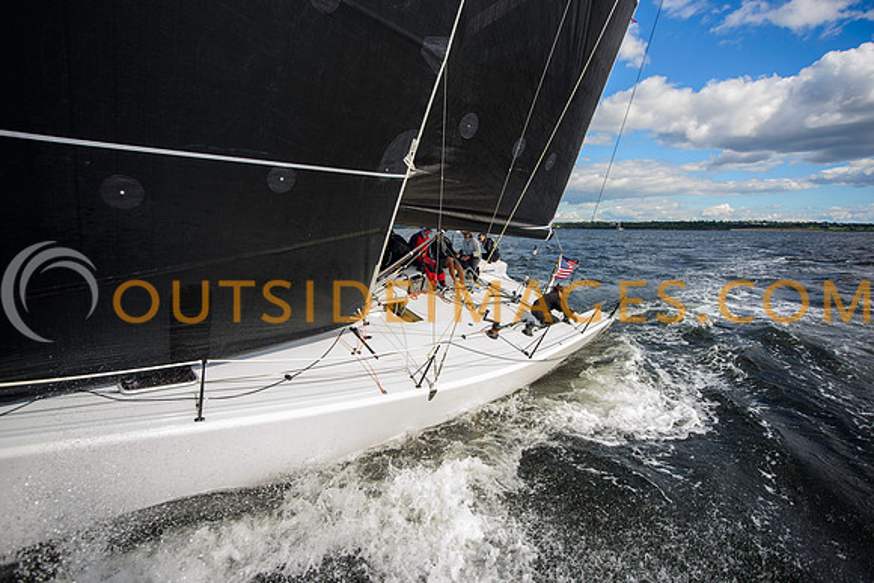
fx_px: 377
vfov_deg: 75.5
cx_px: 437
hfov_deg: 98.5
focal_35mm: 16
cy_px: 292
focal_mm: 15
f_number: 6.3
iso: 400
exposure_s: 1/1000
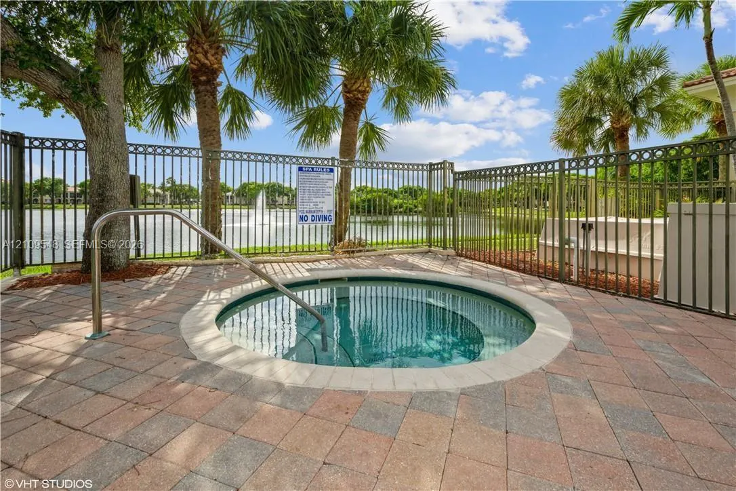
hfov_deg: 100.4
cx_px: 368
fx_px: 307
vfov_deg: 77.3
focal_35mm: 15
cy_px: 246
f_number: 9
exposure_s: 1/250
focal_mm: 10
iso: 100
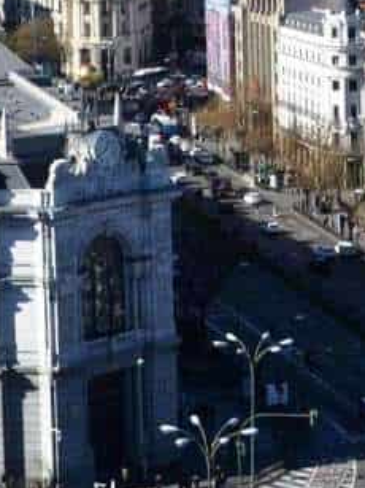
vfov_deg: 13.9
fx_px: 1982
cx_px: 373
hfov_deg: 10.4
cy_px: 62
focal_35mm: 141
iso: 100
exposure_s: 1/250
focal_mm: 25
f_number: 9
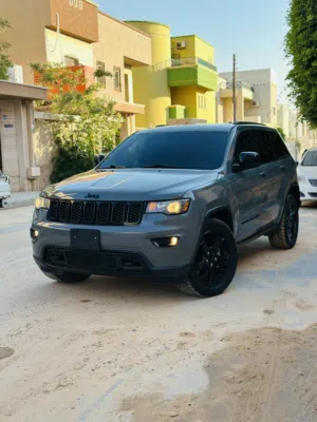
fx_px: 586
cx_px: 158
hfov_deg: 30.3
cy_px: 211
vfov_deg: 39.7
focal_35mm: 48
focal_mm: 6.86
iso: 80
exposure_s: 1/935
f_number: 1.78
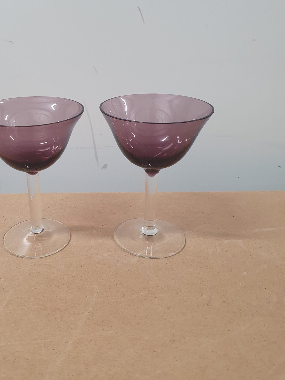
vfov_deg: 52.5
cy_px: 163
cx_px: 94
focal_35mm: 35
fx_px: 384
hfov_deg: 40.2
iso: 320
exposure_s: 1/50
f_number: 2.4
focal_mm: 4.32
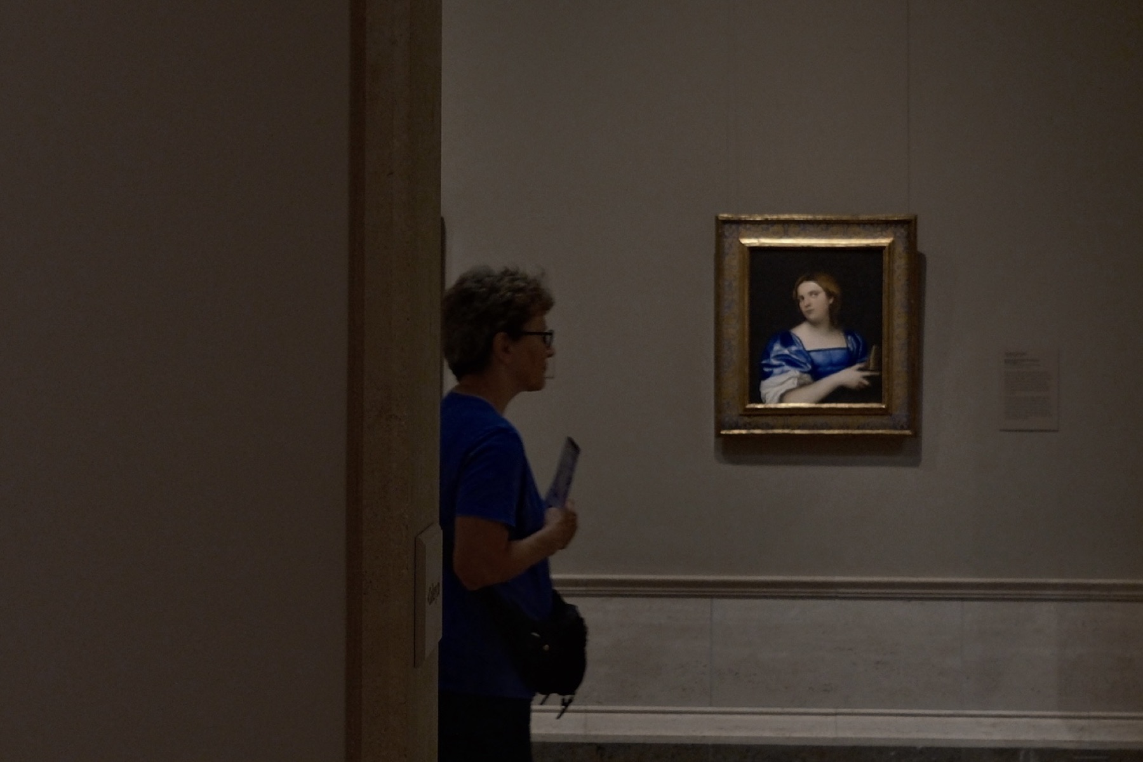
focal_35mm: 35
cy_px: 381
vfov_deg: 37.9
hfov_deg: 54.4
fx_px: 1111
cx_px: 572
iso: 800
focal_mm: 23
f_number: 2.8
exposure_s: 1/75
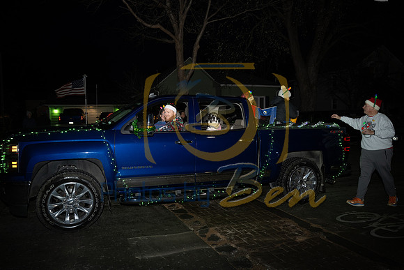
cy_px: 135
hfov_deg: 63.6
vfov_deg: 45.0
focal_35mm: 29
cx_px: 202
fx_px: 326
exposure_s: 1/125
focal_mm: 29
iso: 1250
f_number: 4
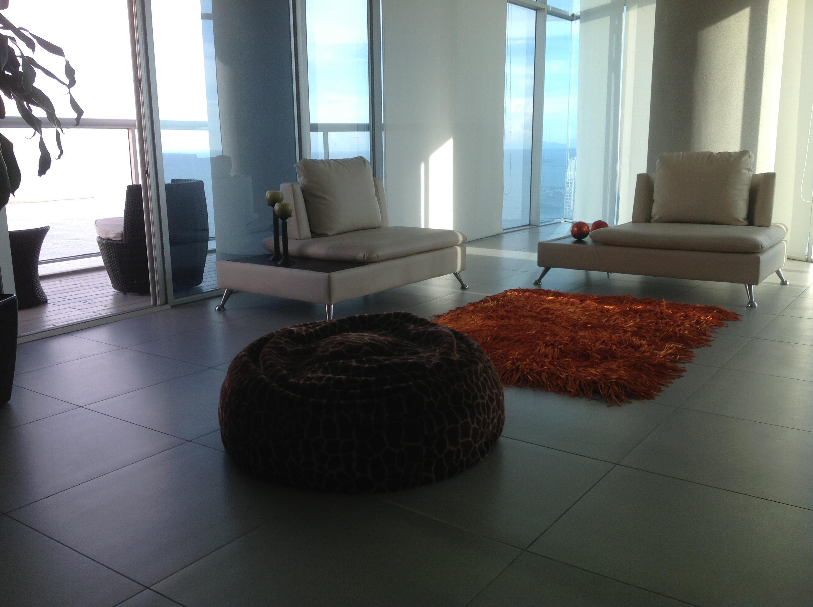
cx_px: 406
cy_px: 304
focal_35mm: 35
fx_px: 821
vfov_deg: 40.6
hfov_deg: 52.7
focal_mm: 4.28
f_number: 2.4
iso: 50
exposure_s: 1/246
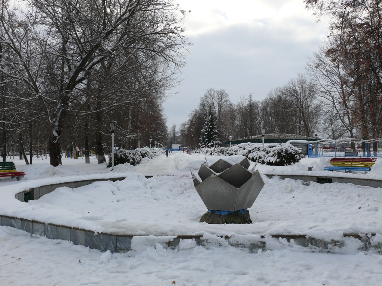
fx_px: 386
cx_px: 191
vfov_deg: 40.7
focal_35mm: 35
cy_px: 143
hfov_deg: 52.6
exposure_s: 1/250
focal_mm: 7.5
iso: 100
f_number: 5.6
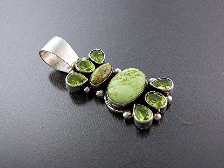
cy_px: 84
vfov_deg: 32.2
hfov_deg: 42.1
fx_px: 291
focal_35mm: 45
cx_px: 112
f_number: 3.8
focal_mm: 8.1
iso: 400
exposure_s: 1/39
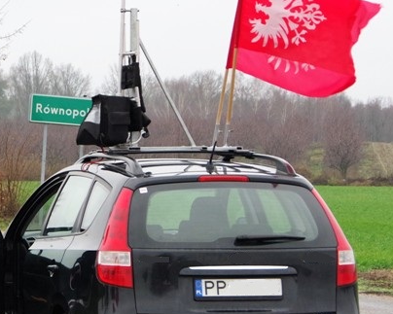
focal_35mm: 188
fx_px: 2186
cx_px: -15
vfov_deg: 8.2
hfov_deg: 10.2
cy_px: 223
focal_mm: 53
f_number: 6.3
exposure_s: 1/200
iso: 1600
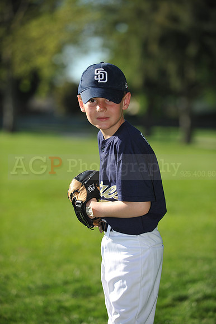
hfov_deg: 8.8
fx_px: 1397
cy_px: 162
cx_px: 108
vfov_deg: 13.3
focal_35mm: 155
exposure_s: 1/1600
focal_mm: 155
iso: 200
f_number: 4
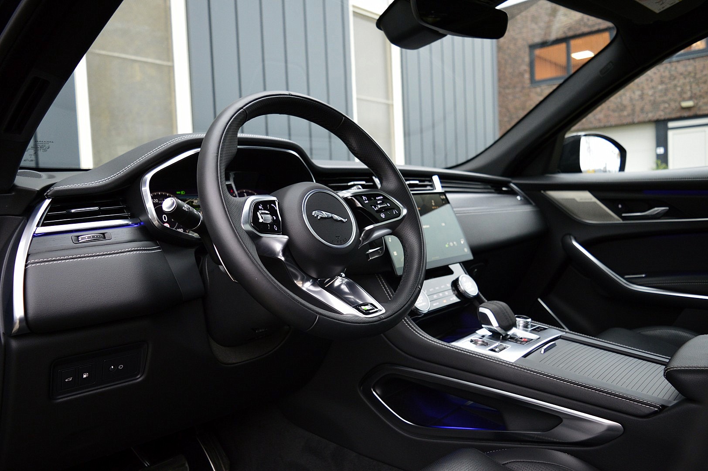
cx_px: 354
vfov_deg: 47.9
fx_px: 531
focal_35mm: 27
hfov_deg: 67.4
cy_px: 236
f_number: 3.5
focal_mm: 18
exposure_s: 1/50
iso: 800
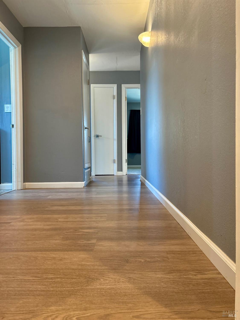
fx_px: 240
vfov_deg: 67.3
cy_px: 160
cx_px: 120
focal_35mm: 26
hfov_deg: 53.1
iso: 200
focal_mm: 5.96
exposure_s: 1/60
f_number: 1.6
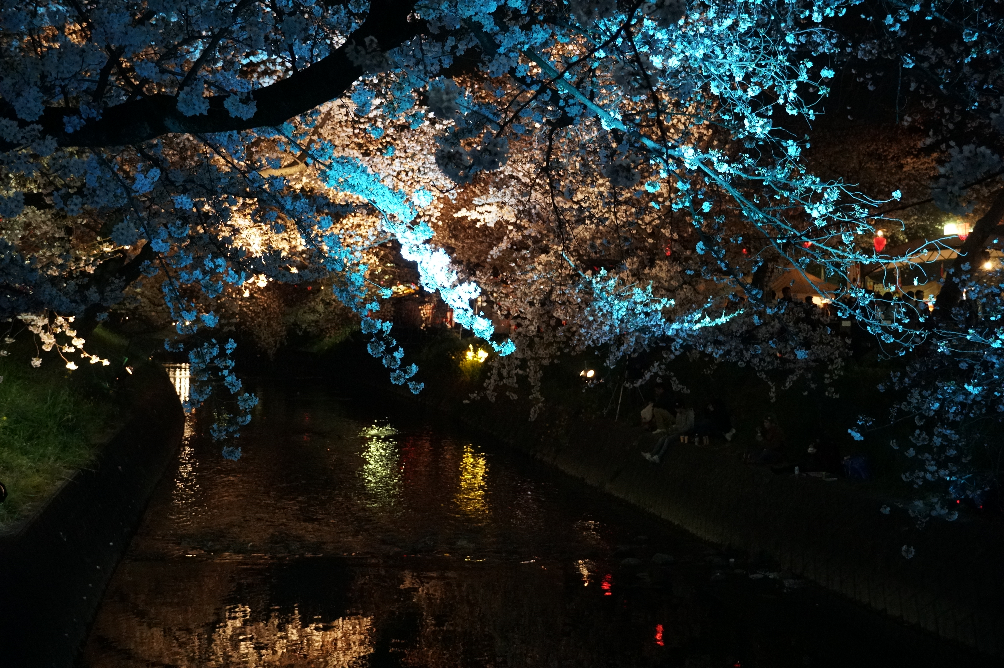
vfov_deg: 27.2
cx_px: 502
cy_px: 334
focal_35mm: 50
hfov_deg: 40.0
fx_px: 1379
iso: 4000
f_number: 4.5
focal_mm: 33
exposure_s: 1/60
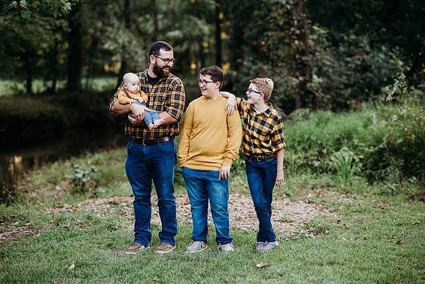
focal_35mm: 85
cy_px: 142
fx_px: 1004
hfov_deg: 23.9
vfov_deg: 16.1
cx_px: 212
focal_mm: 85
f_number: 2.2
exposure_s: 1/200
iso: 200
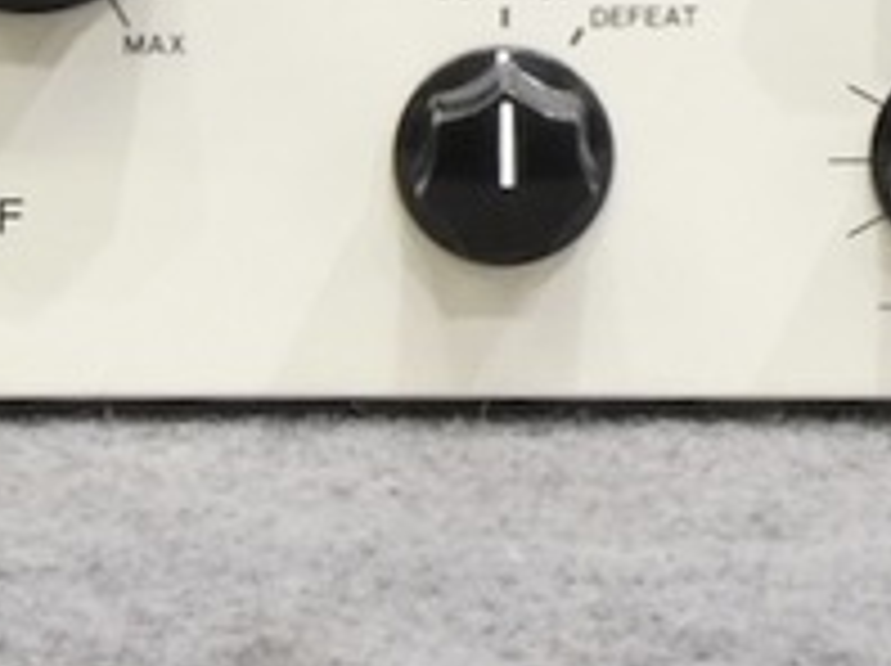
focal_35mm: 834
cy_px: -68
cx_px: 360
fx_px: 21441
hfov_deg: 2.4
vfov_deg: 1.8
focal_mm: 30.9
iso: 200
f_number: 5.6
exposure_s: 1/8
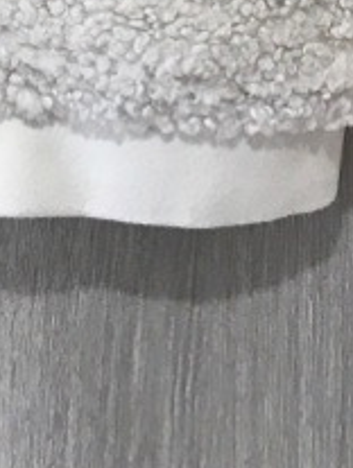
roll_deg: -1.8
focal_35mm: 135
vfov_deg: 12.3
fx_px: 1830
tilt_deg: +4.1
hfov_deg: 11.0
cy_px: -567
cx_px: 34
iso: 40
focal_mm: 3.99
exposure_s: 1/33
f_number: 1.8
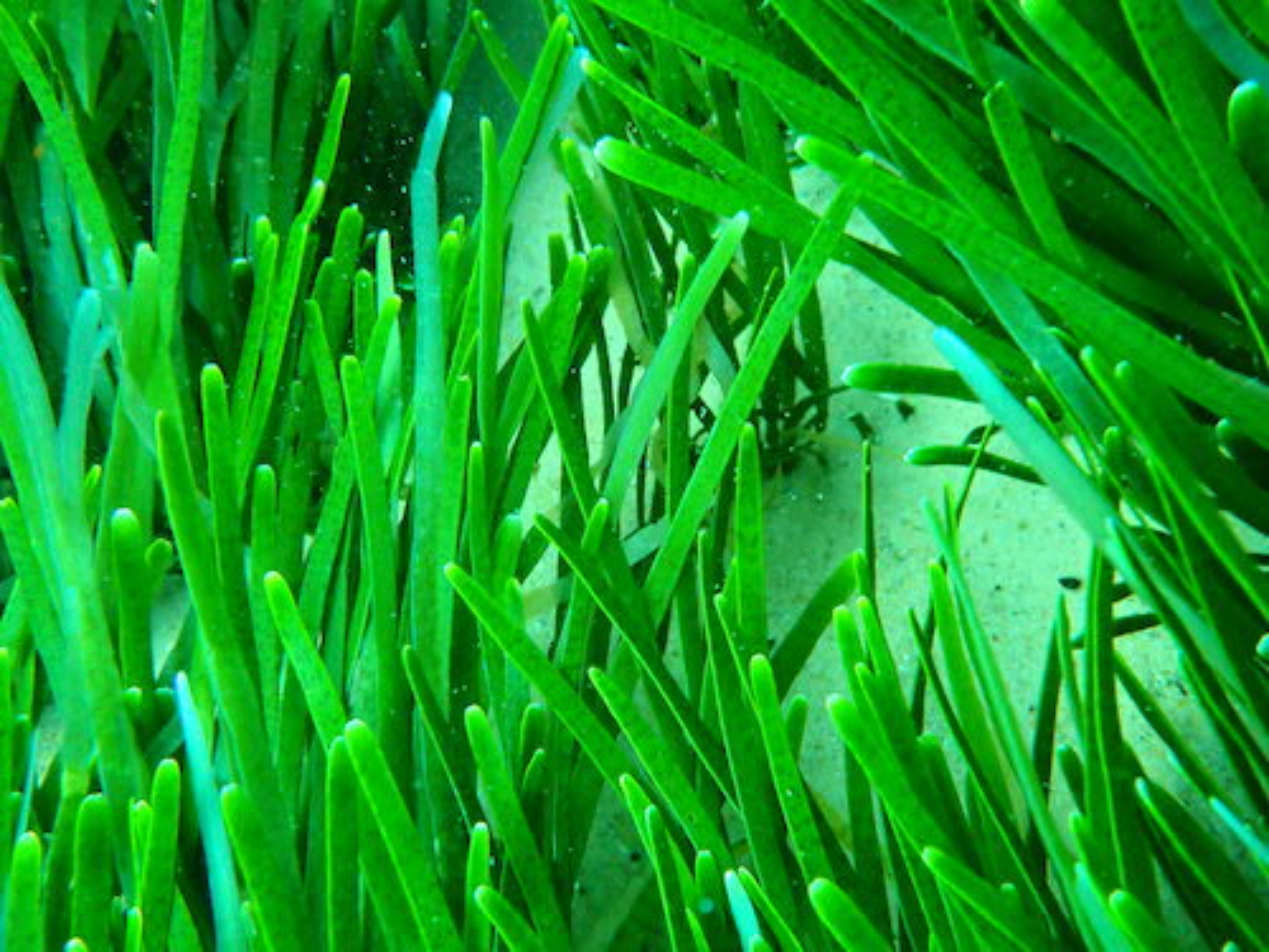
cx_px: 634
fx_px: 1100
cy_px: 476
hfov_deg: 60.0
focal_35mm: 30
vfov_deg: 46.8
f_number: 2.3
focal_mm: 5.4
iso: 500
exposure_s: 1/250
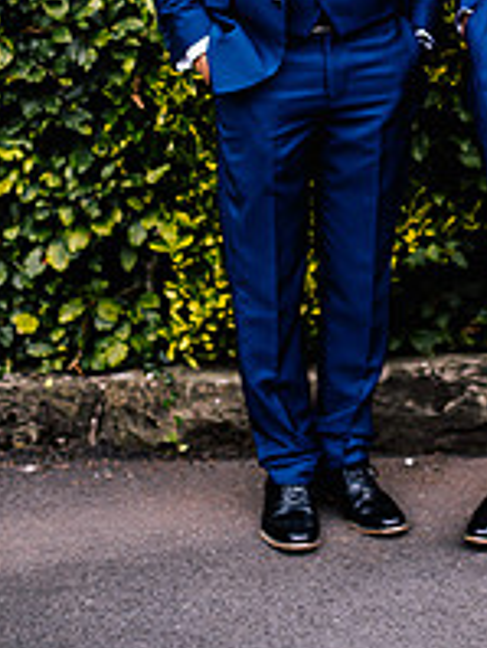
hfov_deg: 13.5
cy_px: -36
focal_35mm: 109
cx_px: 428
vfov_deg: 17.5
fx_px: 2040
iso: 200
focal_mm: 50
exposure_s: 1/500
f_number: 2.5
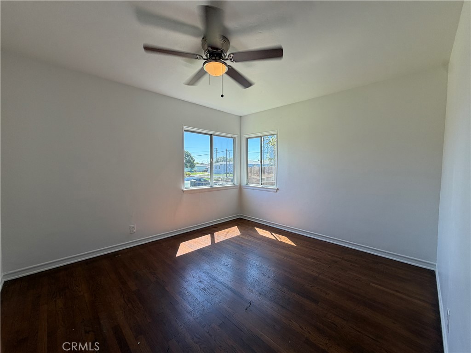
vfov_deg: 85.7
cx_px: 236
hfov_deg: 102.1
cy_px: 176
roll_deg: -0.1
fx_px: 190
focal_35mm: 14
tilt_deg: -3.1
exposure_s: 1/121
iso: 50
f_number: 2.2
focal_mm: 2.22
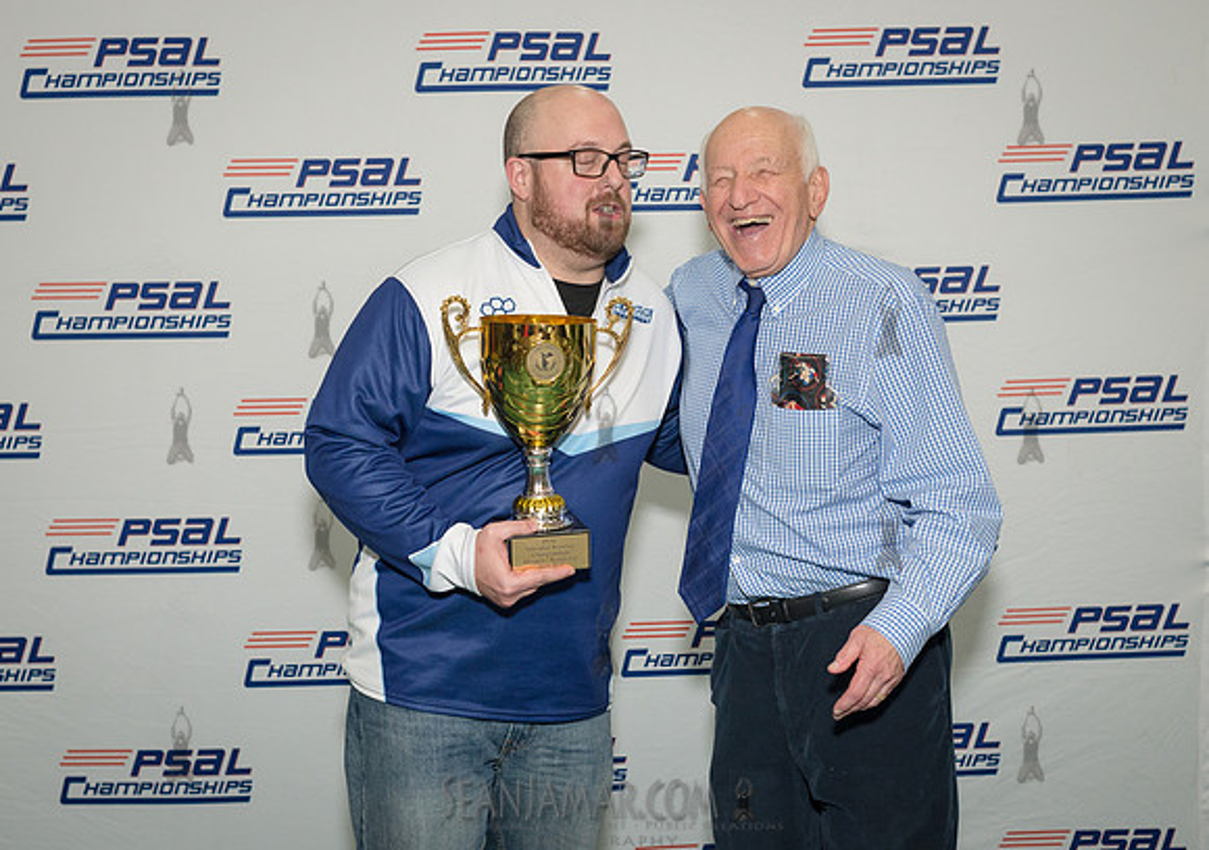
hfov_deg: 41.8
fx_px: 1583
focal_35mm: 46
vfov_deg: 30.1
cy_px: 441
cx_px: 589
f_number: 5
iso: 1600
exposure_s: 1/250
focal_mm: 35
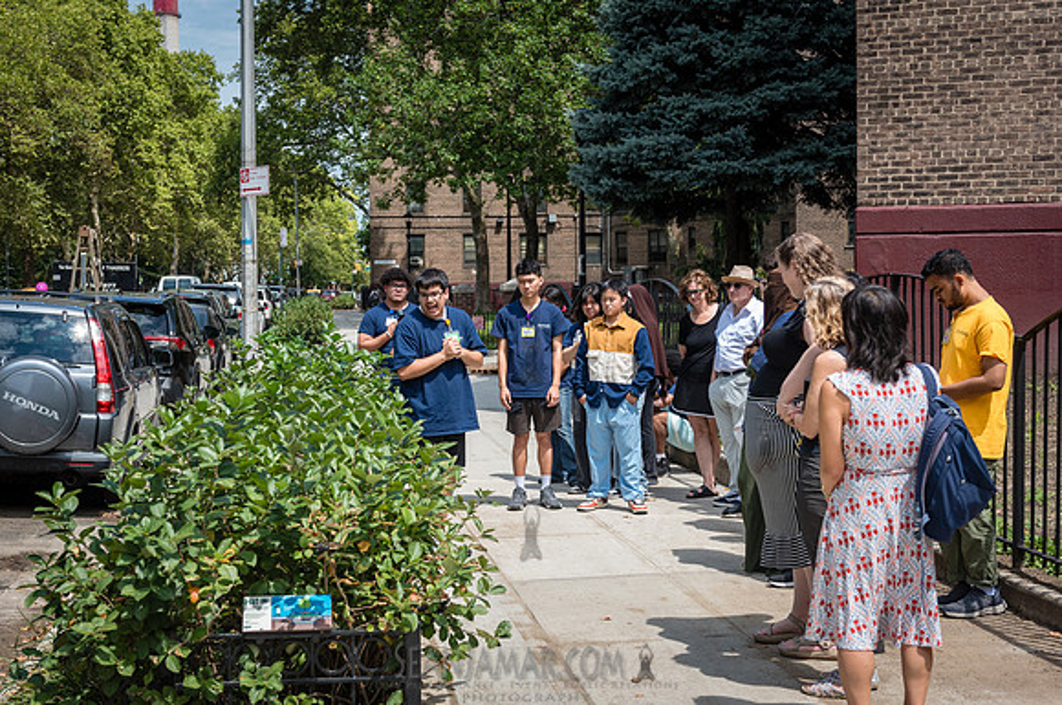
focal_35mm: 52
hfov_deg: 38.0
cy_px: 351
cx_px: 494
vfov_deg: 25.7
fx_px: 1542
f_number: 4.5
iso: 200
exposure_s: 1/800
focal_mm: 48
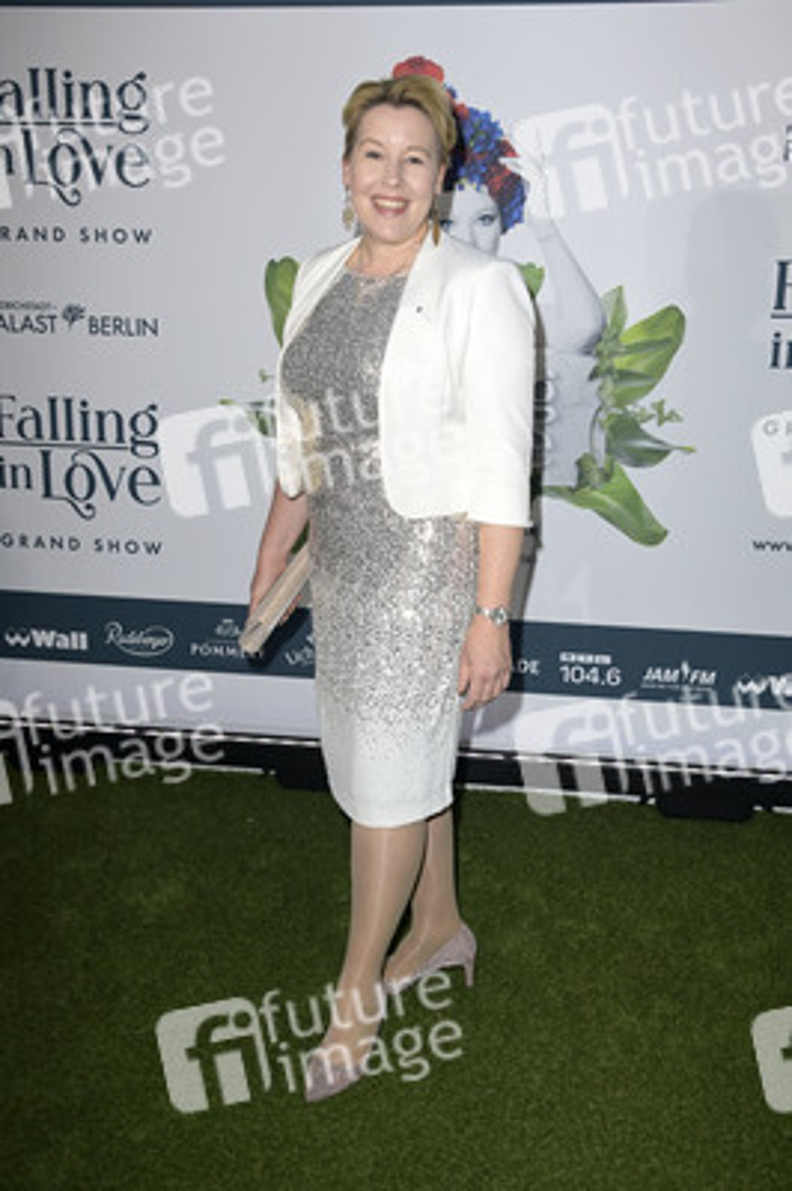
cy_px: 596
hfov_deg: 33.3
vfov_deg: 48.5
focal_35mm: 40
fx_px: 1322
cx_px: 396
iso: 640
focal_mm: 40
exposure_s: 1/250
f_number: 6.3
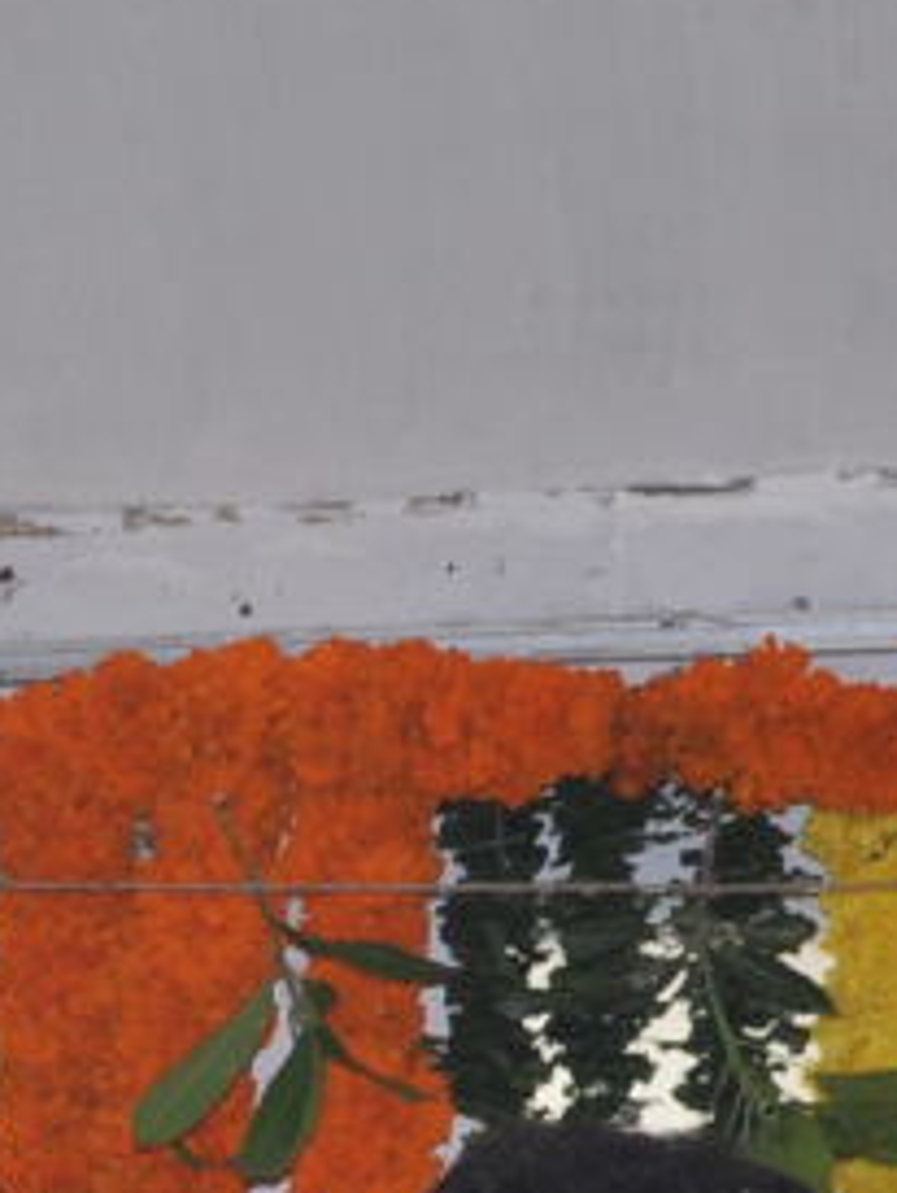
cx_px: -784
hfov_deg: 7.8
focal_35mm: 185
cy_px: 2110
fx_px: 6382
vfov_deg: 10.1
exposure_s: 1/125
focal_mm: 22
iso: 250
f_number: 5
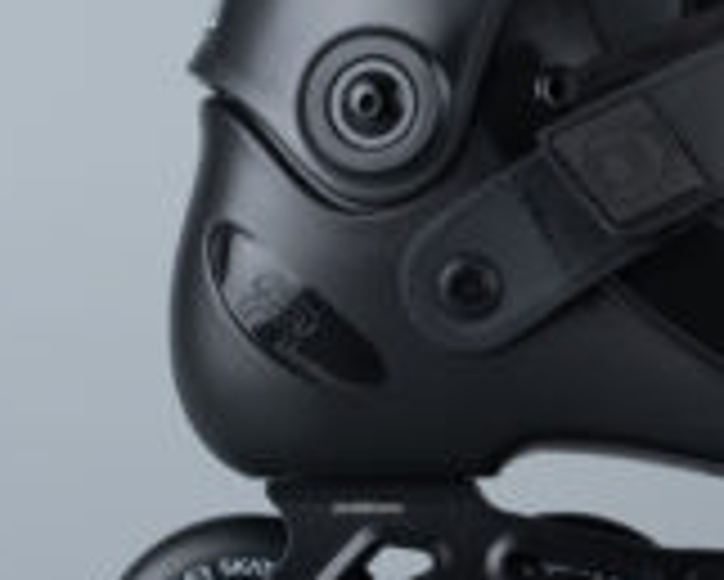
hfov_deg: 10.8
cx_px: 679
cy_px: 198
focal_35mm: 178
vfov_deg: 8.7
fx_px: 3816
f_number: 5.6
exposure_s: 1/100
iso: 250
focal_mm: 34.2
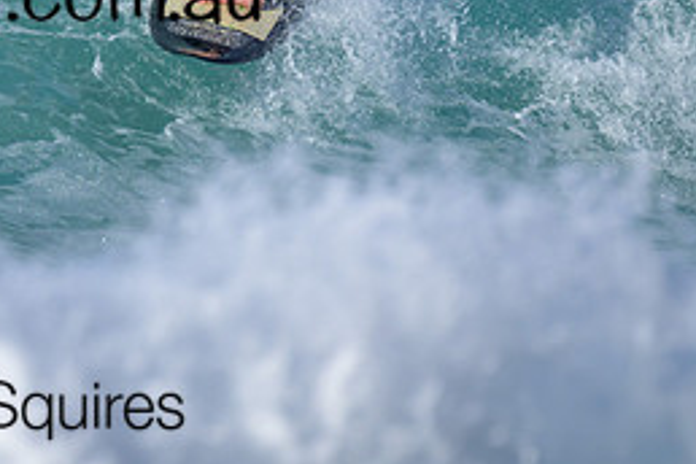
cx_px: -8
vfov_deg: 0.6
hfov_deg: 0.8
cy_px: 34
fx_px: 47885
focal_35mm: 2477
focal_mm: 800
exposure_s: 1/2000
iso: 250
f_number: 6.3
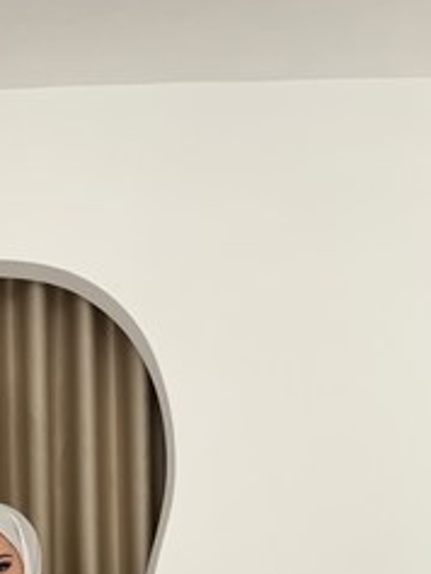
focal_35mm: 54
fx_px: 896
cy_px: 597
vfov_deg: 32.2
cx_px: -12
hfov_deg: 25.5
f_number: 1.78
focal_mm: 6.76
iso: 80
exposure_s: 1/612
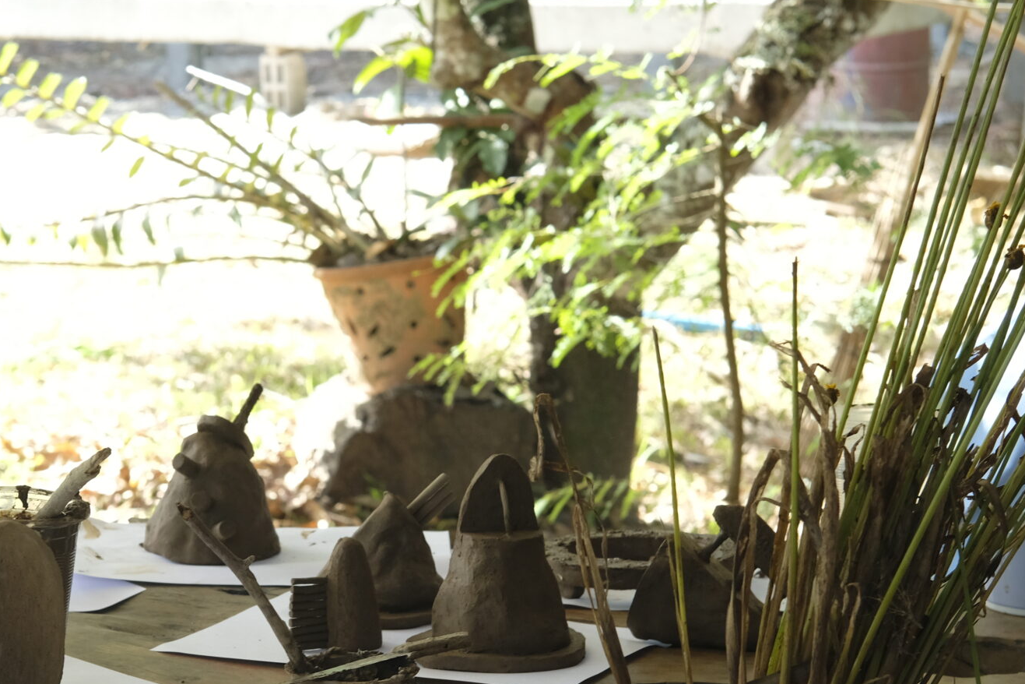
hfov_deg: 19.7
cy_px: 394
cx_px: 307
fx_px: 2932
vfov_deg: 13.3
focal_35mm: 103
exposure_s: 1/125
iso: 640
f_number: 6.4
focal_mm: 35
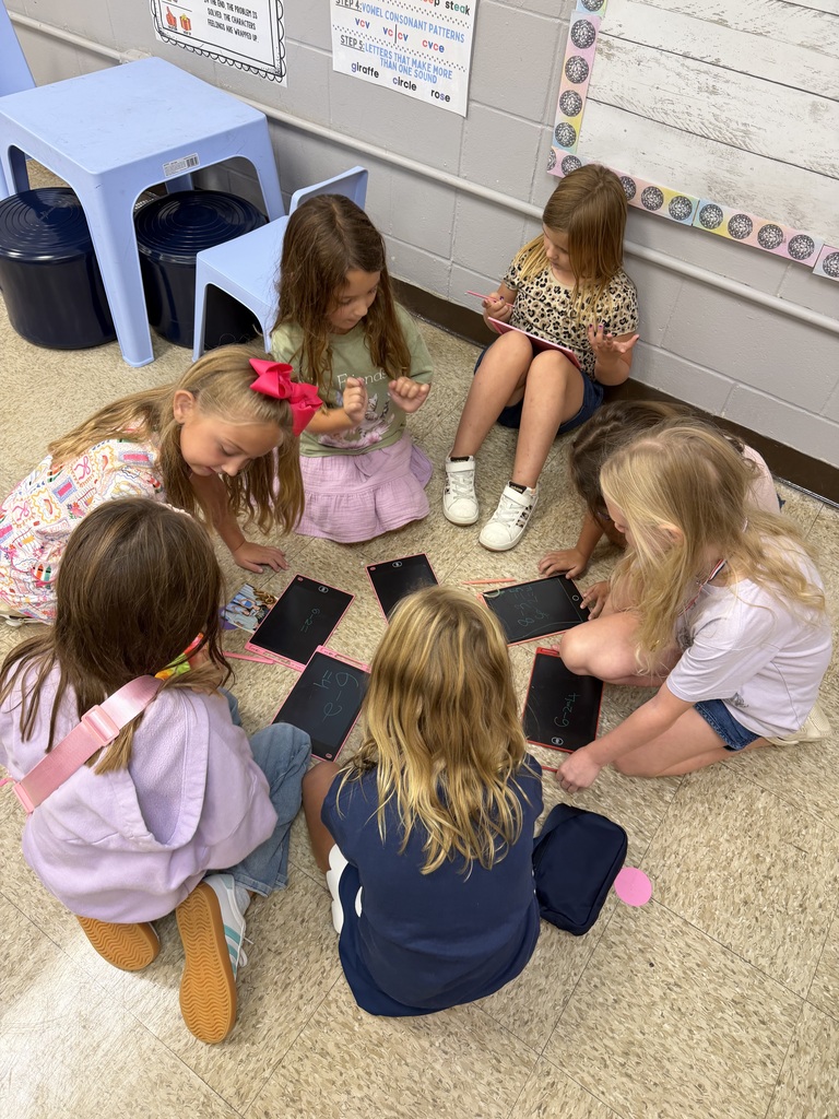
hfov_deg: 56.8
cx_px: 420
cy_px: 560
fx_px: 776
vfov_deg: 71.6
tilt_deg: -51.5
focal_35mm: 24
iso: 125
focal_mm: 6.76
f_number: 1.78
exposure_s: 1/60
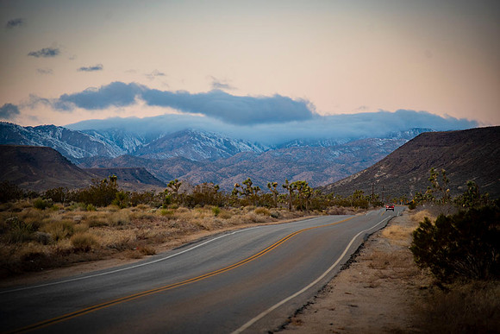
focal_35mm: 120
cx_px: 250
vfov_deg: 11.4
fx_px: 1667
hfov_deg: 17.1
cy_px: 167
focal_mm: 120
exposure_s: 1/200
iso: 400
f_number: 4
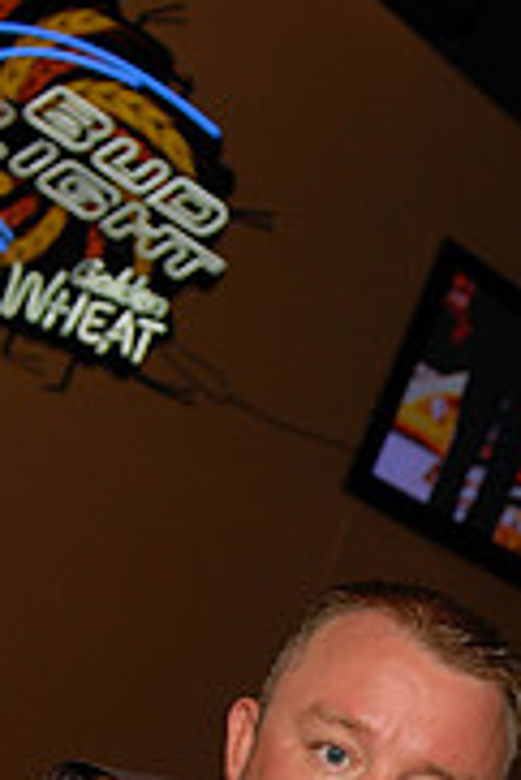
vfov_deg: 23.5
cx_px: 467
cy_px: 823
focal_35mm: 82
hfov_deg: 16.5
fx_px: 1777
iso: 125
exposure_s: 1/250
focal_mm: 22
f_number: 2.8
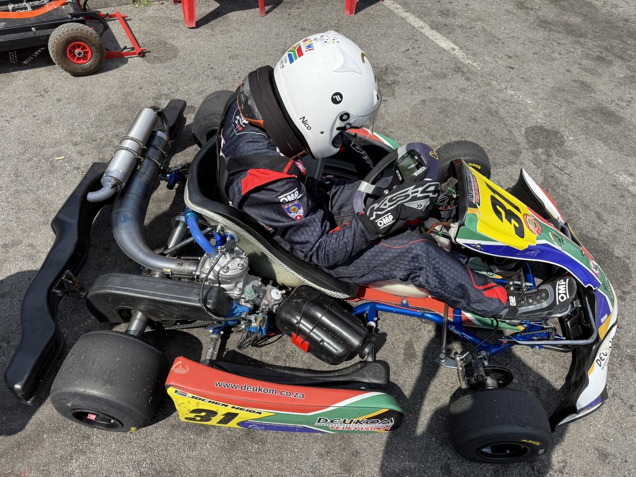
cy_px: 238
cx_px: 318
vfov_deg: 56.8
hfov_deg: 71.6
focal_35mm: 24
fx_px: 441
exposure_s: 1/1855
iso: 80
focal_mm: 6.76
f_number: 1.78
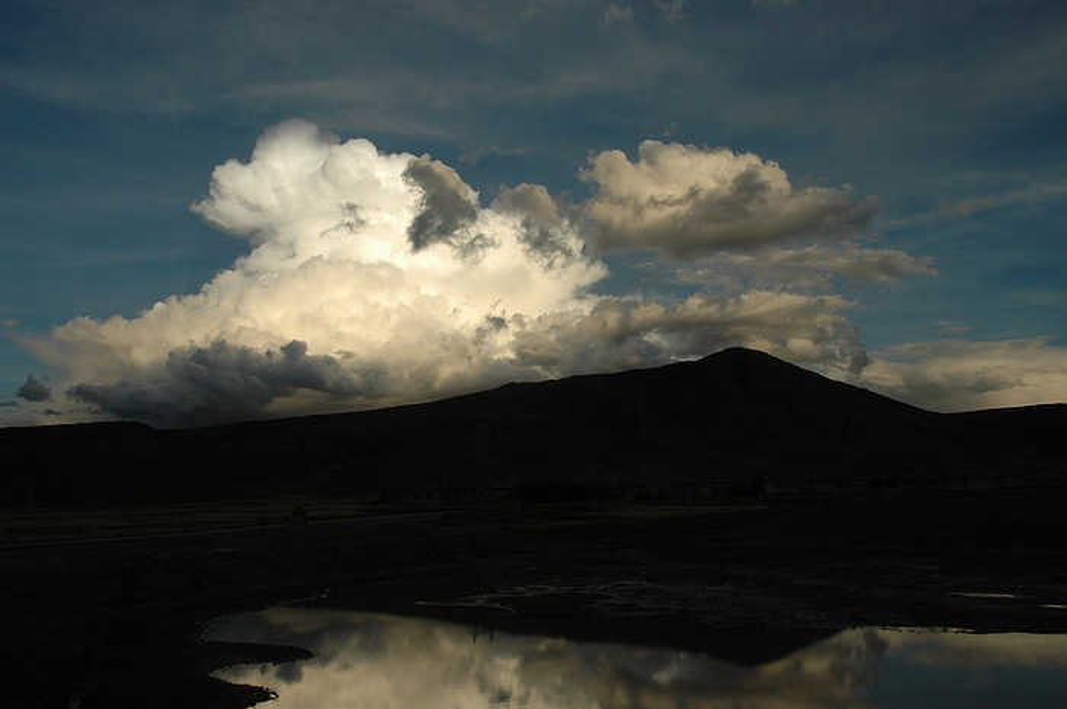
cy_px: 354
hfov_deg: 53.2
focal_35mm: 36
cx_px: 534
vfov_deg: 36.8
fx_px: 1066
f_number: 11
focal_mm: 24
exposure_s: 1/500
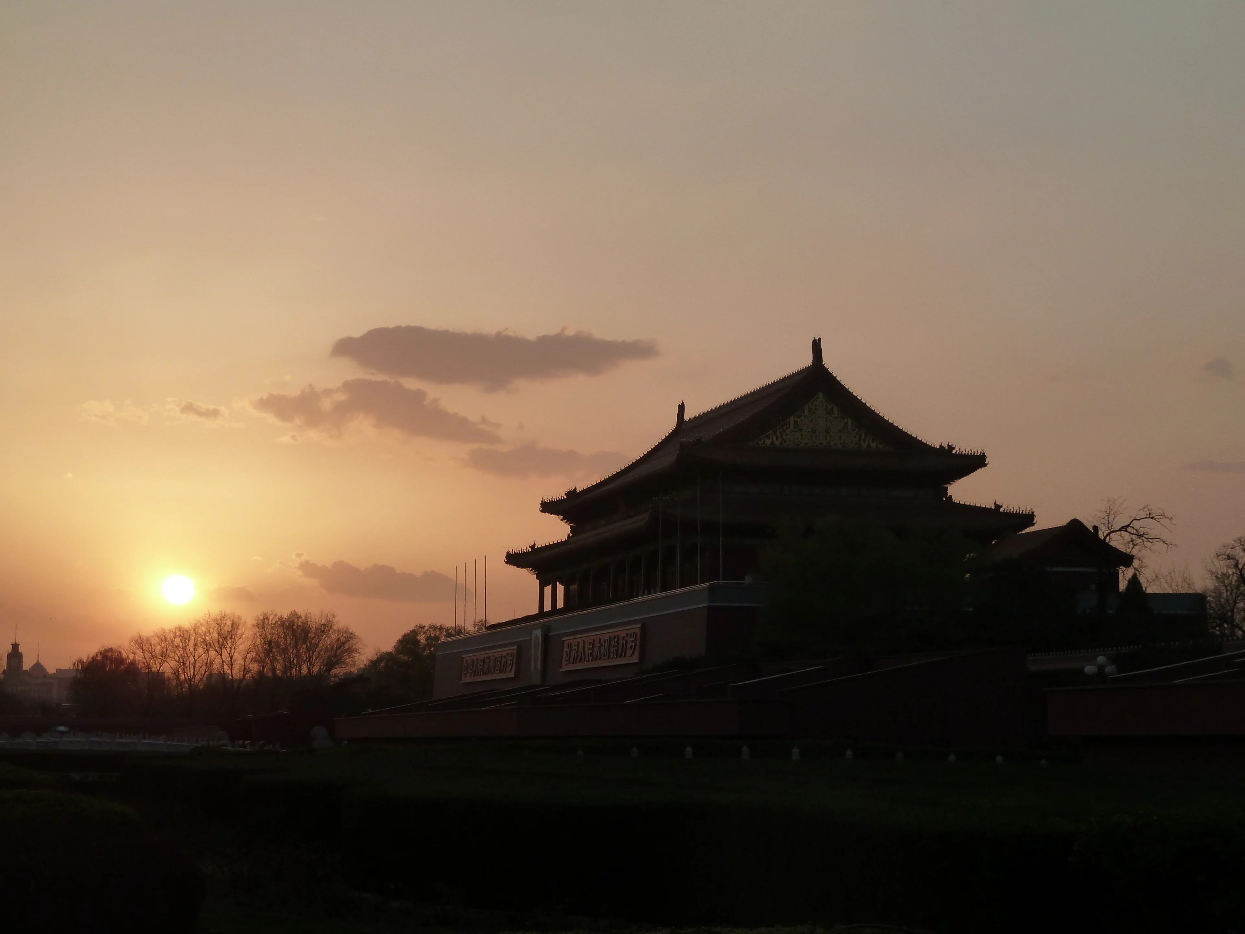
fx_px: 2805
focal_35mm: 78
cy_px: 467
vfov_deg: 18.9
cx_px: 622
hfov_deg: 25.0
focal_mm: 12.8
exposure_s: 1/400
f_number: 4.2
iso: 125
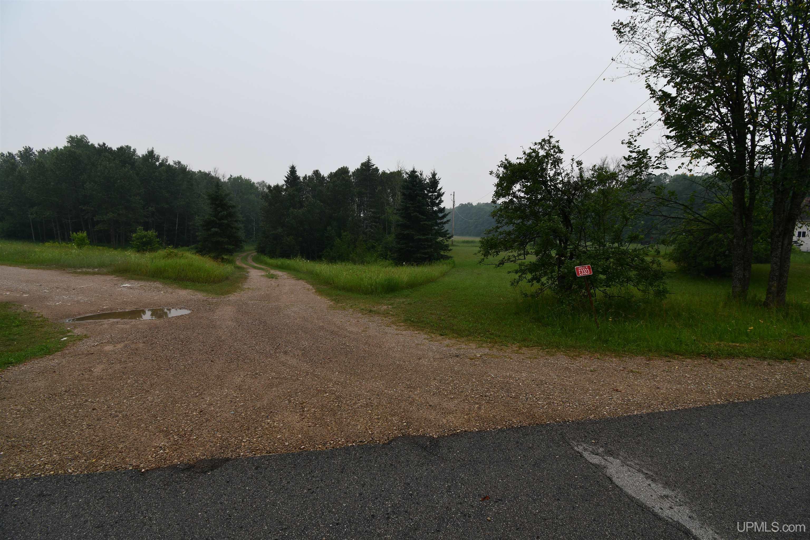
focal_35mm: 15
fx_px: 337
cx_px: 405
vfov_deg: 77.3
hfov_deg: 100.4
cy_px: 270
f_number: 8
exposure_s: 1/250
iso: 160
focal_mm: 10
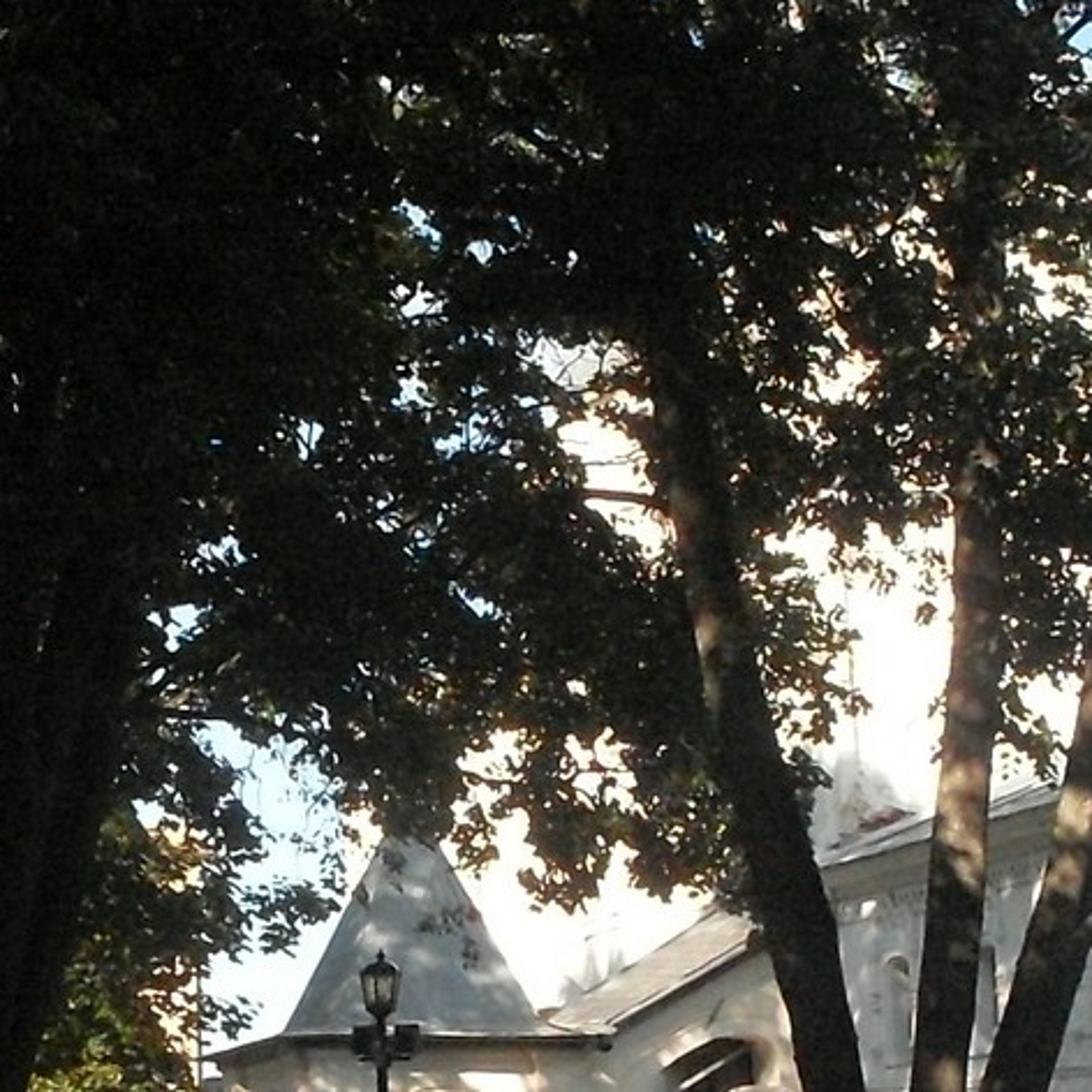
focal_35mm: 102
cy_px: 994
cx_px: 327
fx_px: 3640
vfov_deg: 16.8
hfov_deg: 17.0
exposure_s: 1/350
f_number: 8.4
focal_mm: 6.3
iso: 400
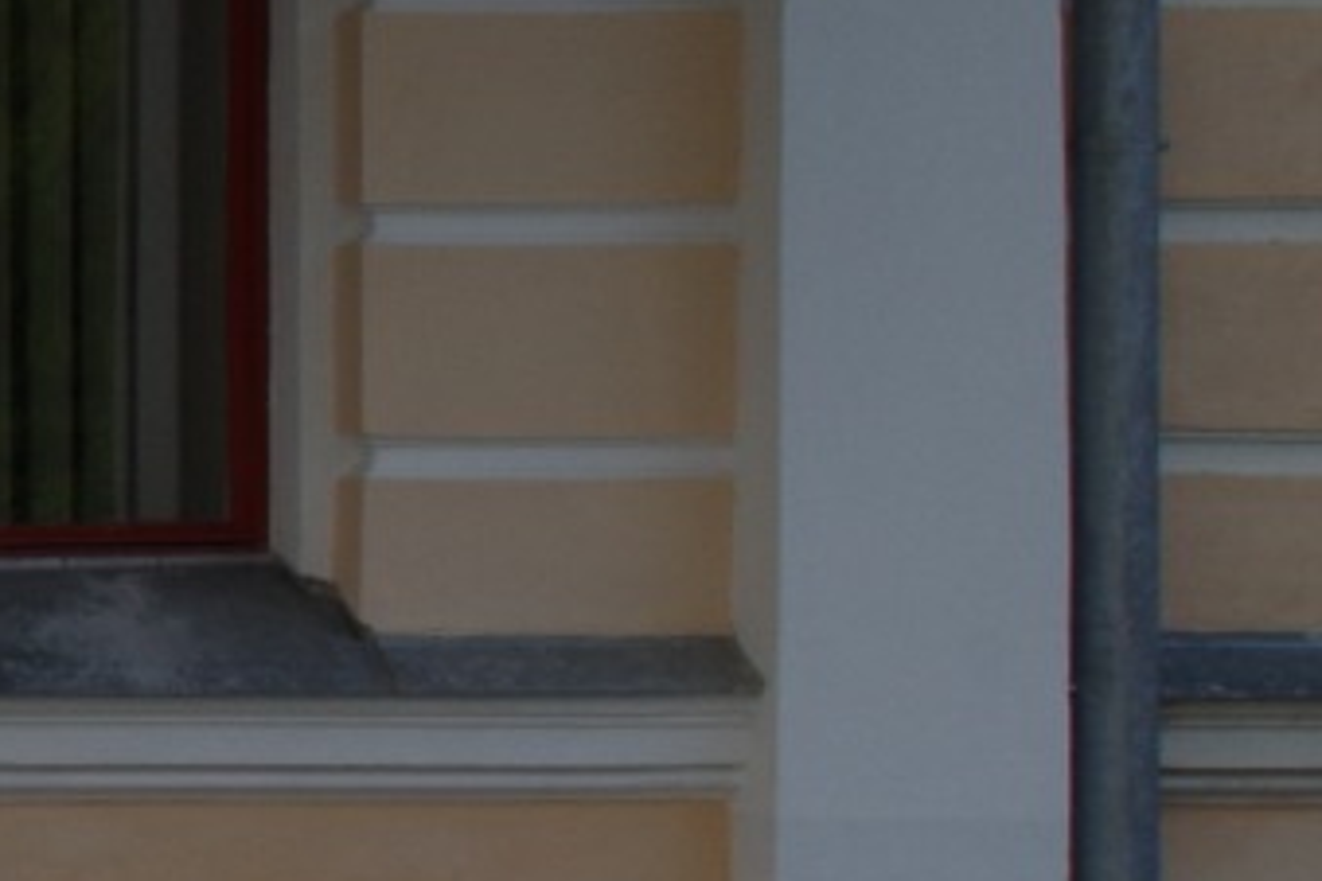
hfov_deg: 8.3
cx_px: -1486
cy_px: 261
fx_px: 8629
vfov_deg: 5.8
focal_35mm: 235
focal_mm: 33
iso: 250
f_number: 11
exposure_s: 1/100
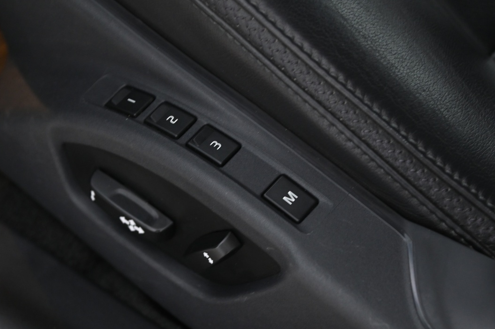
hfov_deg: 17.8
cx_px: 216
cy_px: 212
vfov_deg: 11.9
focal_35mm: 115
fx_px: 1580
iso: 2000
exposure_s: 1/15
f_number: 4
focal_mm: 75
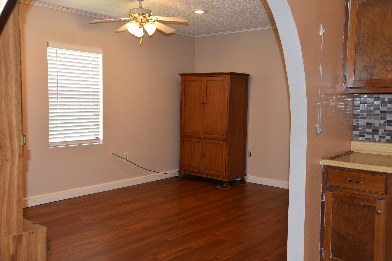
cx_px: 196
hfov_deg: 54.4
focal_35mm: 35
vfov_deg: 37.9
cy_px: 130
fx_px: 381
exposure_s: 1/100
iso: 800
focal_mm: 35
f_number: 5
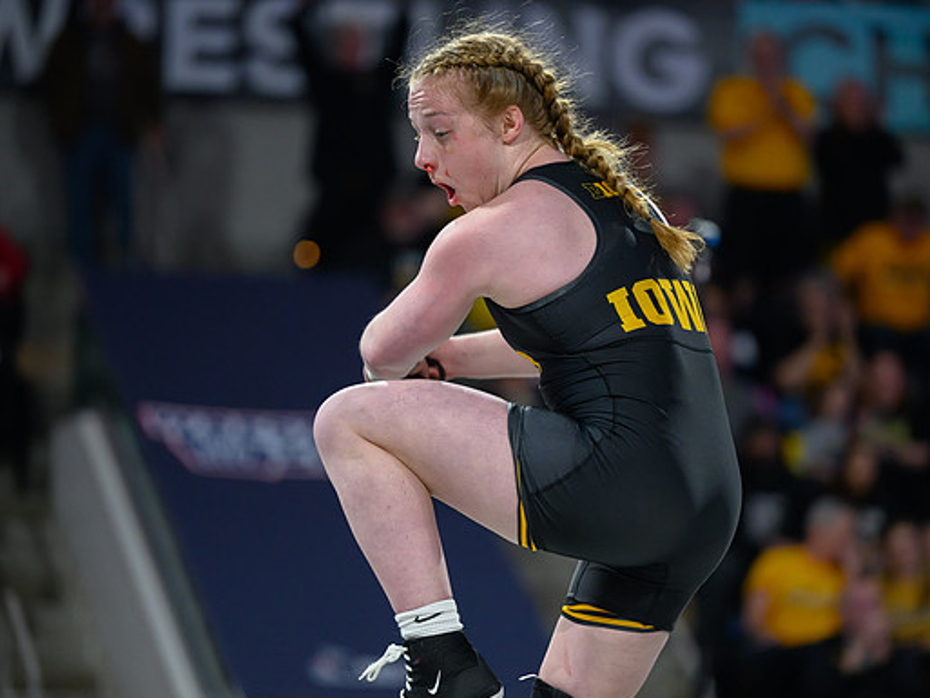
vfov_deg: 7.3
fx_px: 5455
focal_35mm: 203
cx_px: 509
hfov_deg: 9.7
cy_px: 308
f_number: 2.8
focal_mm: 165
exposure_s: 1/800
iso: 2500
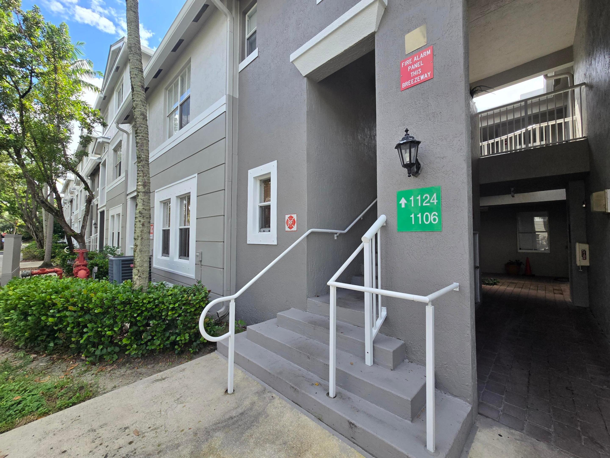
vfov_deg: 89.9
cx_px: 305
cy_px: 229
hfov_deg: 106.2
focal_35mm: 13
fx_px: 229
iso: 50
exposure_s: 1/970
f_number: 2.2
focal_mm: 2.2
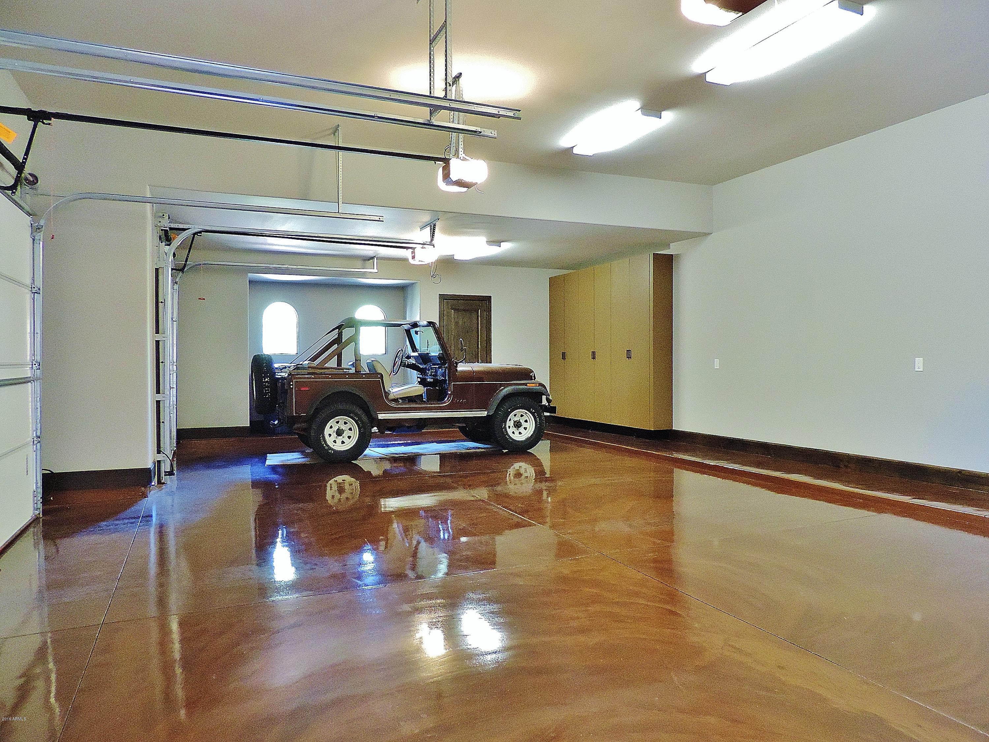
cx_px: 494
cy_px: 371
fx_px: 686
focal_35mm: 24
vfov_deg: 56.8
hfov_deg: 71.6
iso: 800
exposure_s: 1/15
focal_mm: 4.3
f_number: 3
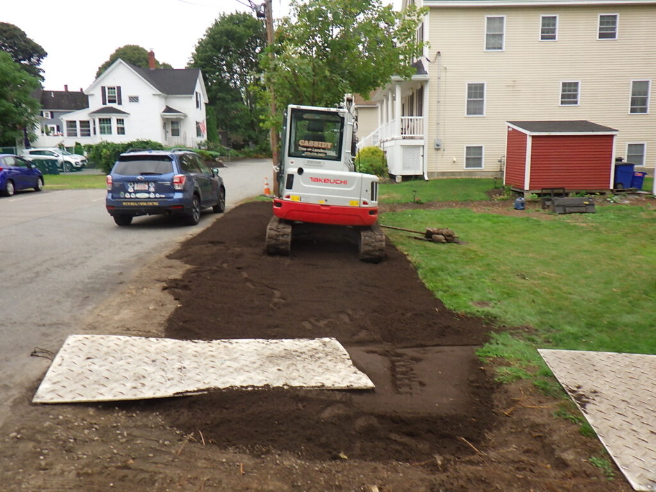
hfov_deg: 63.4
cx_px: 328
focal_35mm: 28
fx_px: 531
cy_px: 246
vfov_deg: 49.7
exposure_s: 1/80
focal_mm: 5
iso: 125
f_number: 3.5
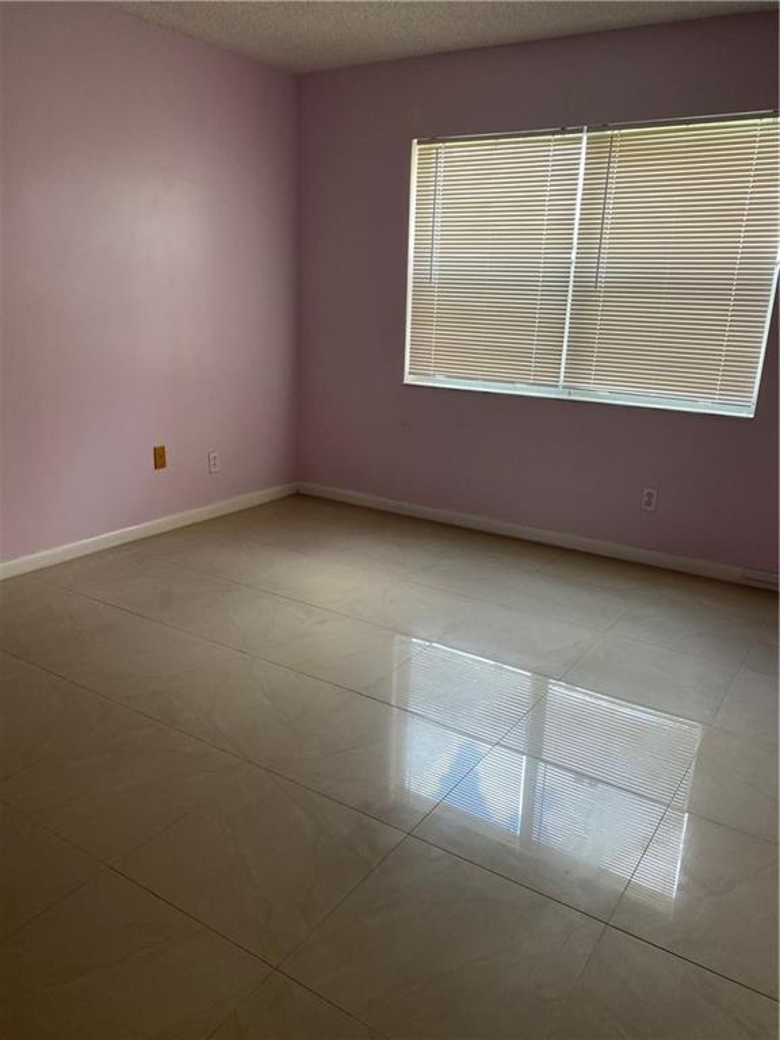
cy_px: 520
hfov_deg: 53.1
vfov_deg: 67.3
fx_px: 781
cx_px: 390
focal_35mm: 26
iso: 100
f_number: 1.8
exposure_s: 1/120
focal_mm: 4.25
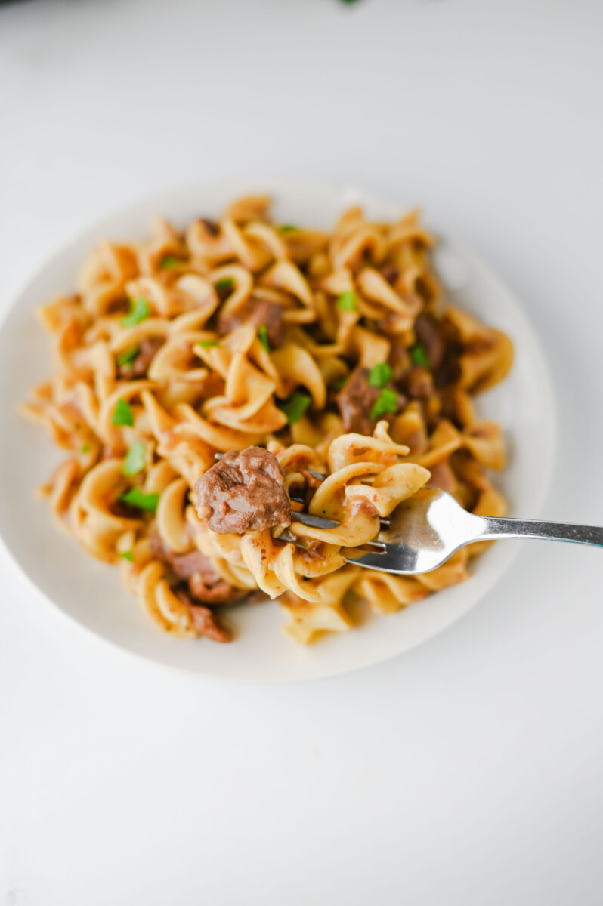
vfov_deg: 39.6
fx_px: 1258
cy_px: 453
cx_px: 302
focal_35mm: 50
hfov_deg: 26.9
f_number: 3.2
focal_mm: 50
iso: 250
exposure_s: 1/250
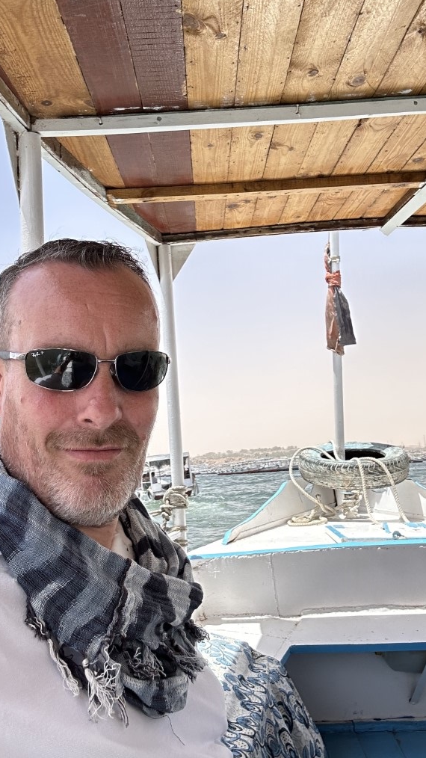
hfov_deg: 35.6
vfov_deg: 59.5
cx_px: 208
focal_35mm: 33
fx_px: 663
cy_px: 376
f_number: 1.9
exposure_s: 1/806
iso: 25
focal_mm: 2.69
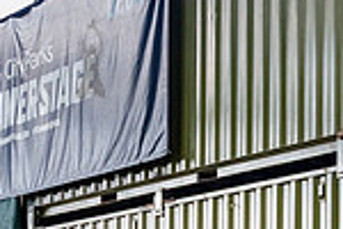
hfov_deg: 18.8
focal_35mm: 94
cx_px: 533
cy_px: 390
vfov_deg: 13.3
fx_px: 896
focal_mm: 24
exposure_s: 1/400
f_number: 4.5
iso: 2000
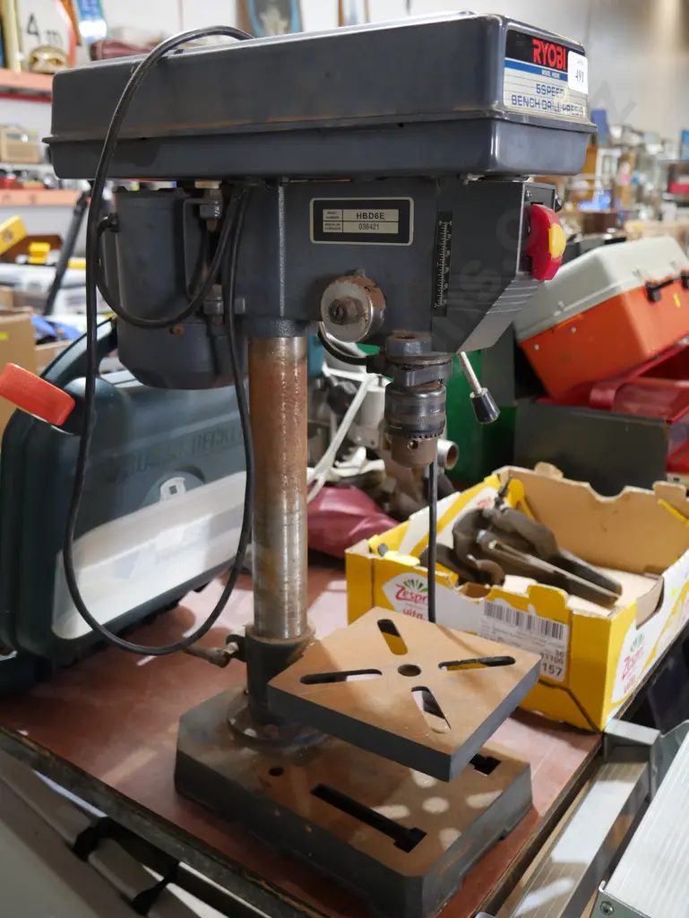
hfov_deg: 44.2
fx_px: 849
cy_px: 459
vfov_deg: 56.8
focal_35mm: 32
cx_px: 344
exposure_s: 1/60
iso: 640
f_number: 3.6
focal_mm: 16
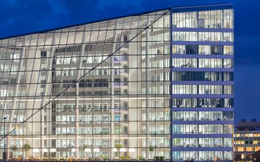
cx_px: 84
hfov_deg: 9.4
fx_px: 1579
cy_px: 90
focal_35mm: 223
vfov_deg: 5.9
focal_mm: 160
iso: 1600
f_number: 5.6
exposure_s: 1/10
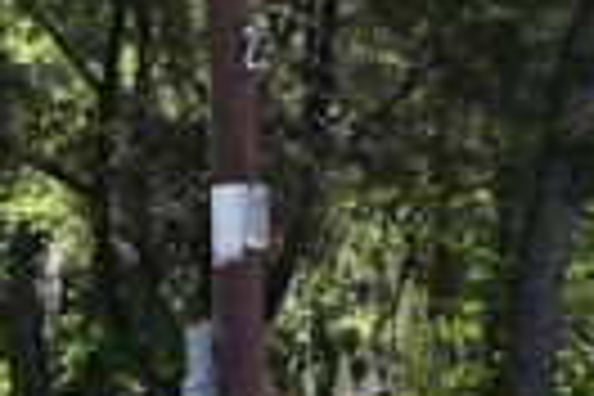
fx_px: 2161
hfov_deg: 13.8
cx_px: -508
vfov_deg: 10.3
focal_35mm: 131
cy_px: 482
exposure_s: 1/250
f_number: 3.5
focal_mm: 18
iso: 64
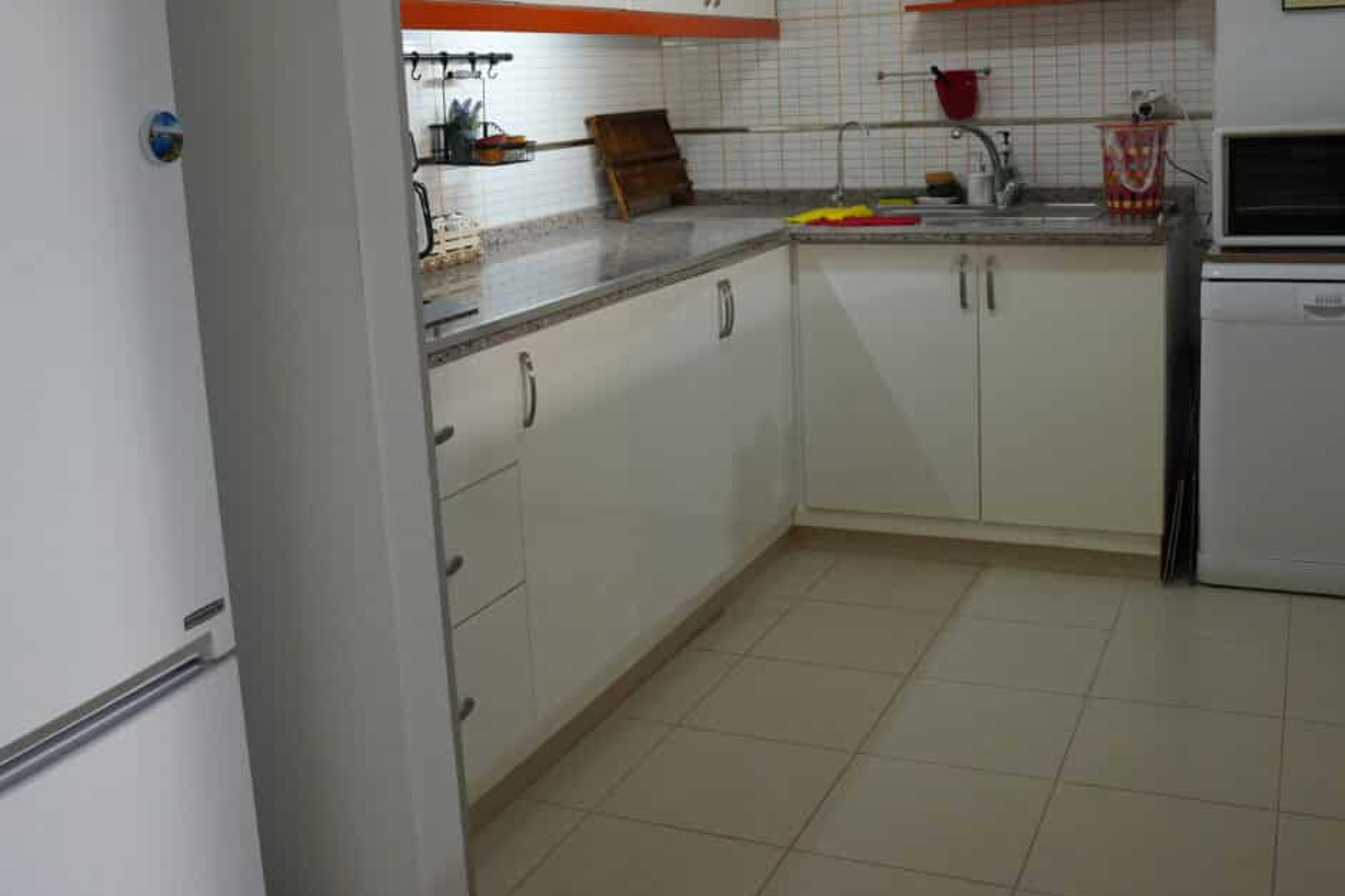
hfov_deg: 51.9
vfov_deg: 35.7
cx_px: 675
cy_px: 335
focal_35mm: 37
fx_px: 1382
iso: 1600
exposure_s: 1/160
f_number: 4
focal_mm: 17
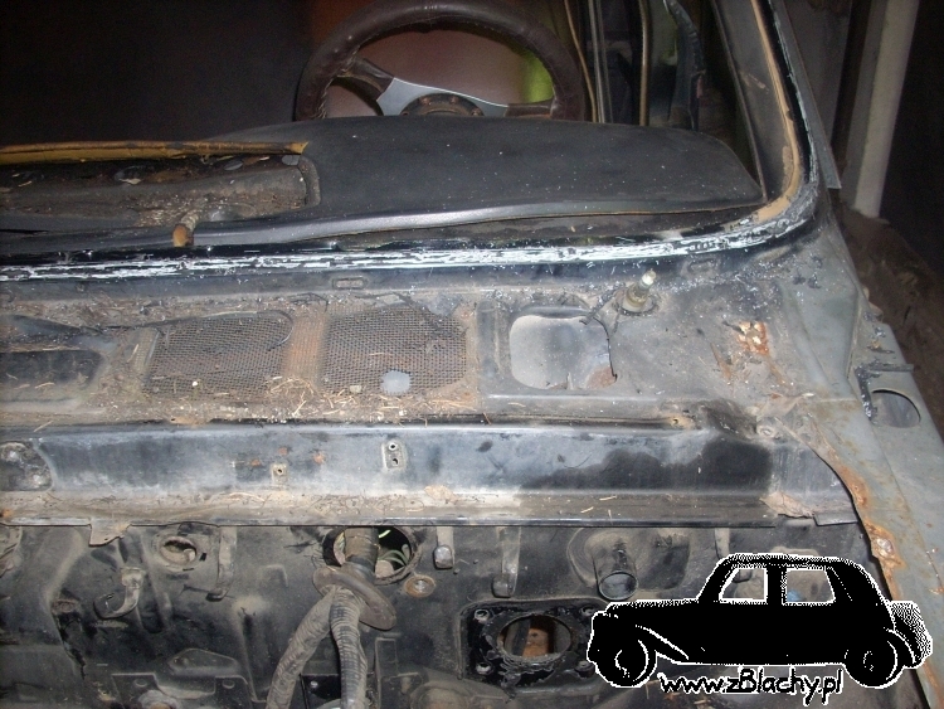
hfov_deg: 50.1
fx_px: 1009
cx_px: 472
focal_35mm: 37
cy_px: 354
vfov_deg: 38.7
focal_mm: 6.2
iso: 200
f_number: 2.8
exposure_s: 1/60
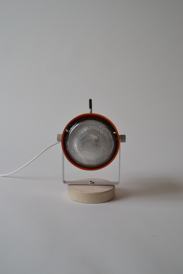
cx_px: 92
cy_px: 137
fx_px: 366
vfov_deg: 41.1
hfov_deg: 28.1
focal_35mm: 48
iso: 400
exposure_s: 1/100
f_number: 5
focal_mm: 32
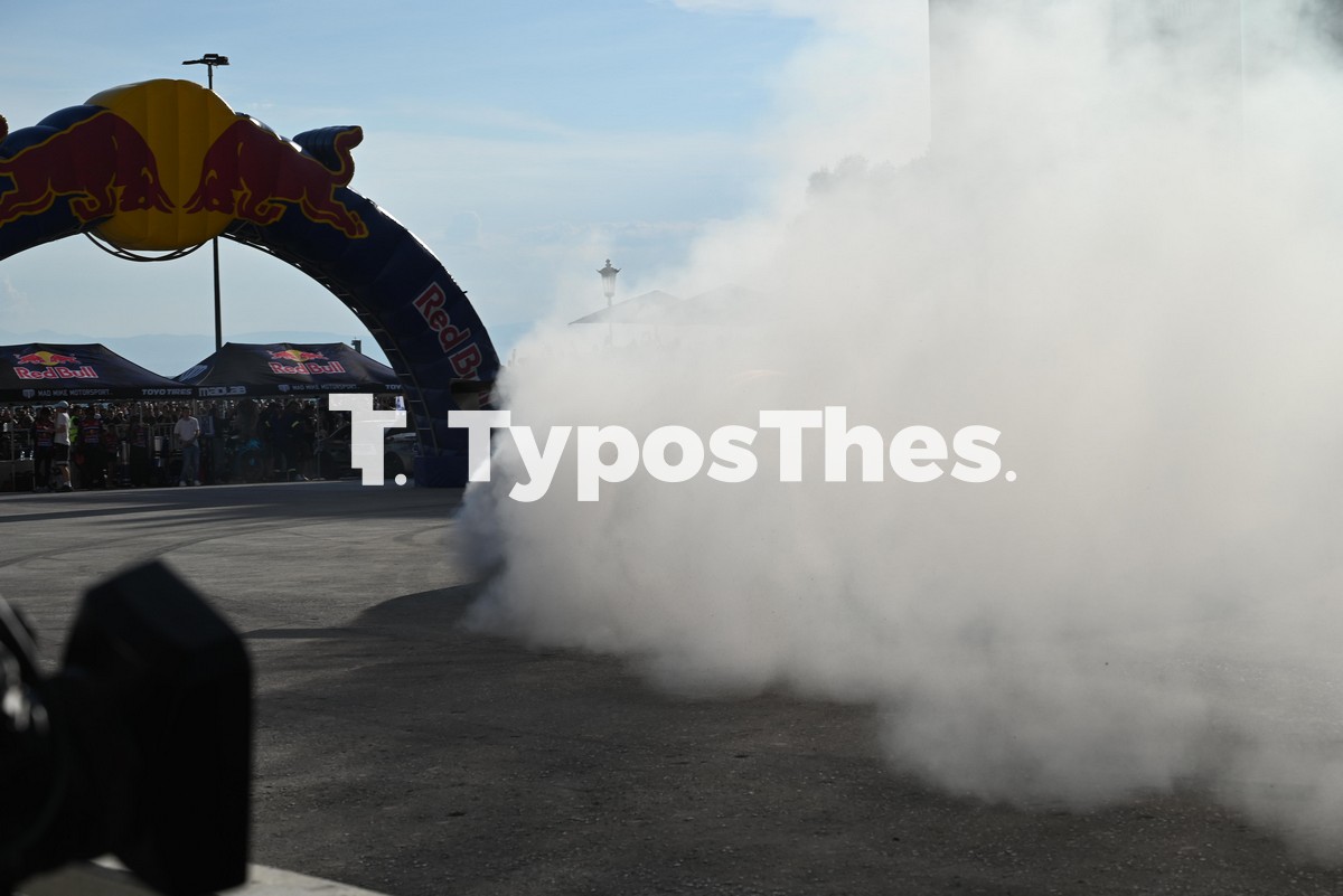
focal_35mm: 64
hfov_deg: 31.4
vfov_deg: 21.3
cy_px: 448
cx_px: 672
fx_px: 2388
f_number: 9
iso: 100
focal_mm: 64
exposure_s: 1/640
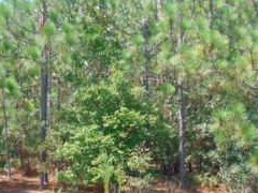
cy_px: 150
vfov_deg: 27.6
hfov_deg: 36.6
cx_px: 99
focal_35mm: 52
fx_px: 388
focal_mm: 4.5
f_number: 7.7
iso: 400
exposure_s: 1/320
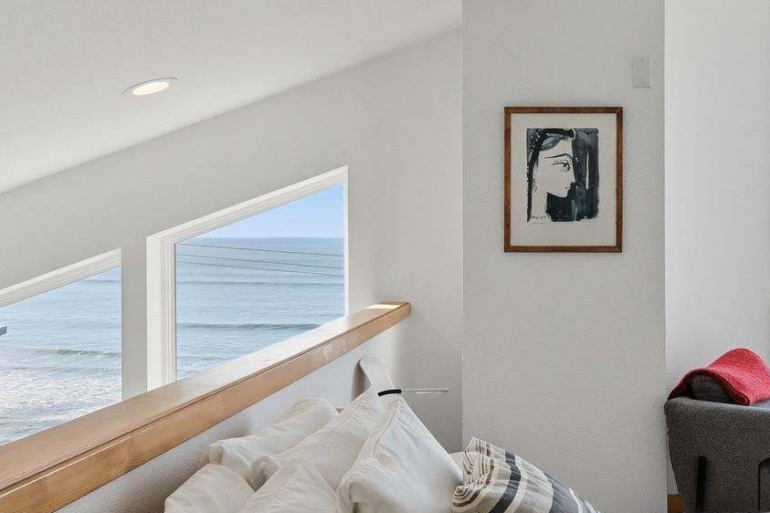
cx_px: 554
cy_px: 251
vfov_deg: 26.5
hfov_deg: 38.1
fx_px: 1091
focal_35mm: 51
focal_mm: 14
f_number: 9
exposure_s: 1/800
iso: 800
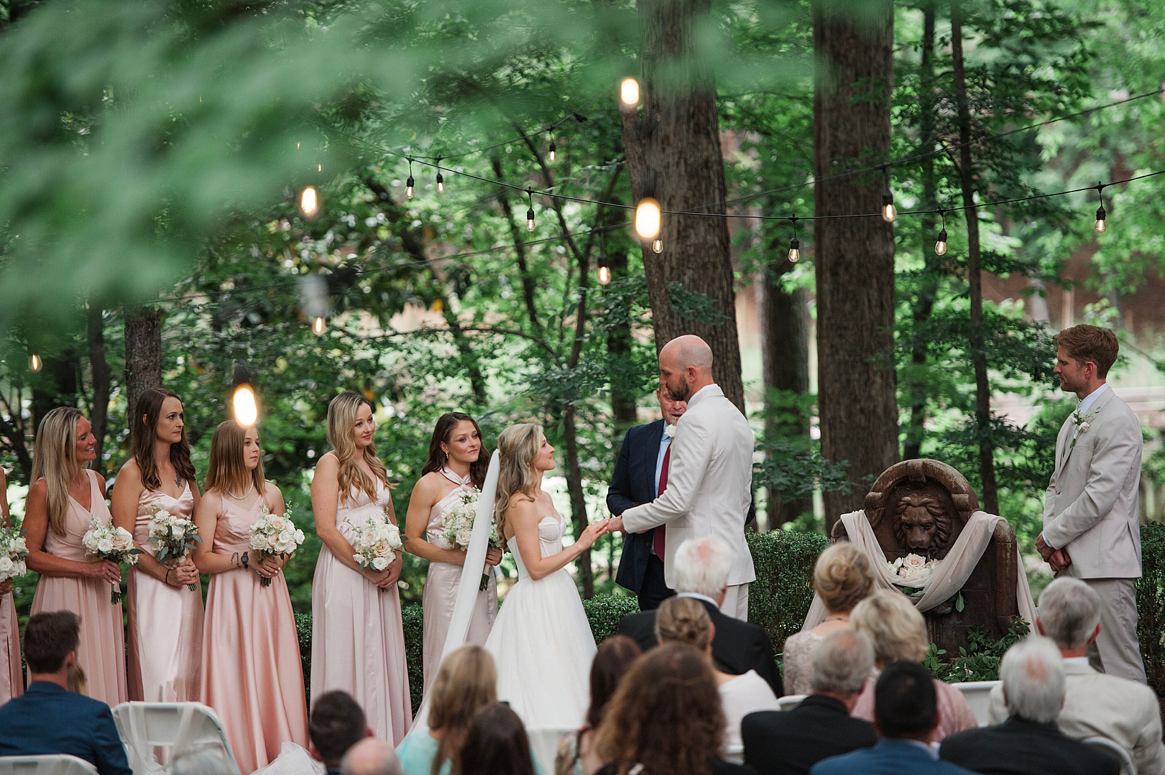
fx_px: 5497
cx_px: 582
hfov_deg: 12.1
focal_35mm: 170
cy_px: 388
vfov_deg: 8.1
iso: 640
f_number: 2.8
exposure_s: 1/320
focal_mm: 170
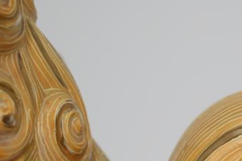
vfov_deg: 4.0
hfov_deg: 6.0
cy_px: 199
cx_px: 239
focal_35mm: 342
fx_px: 2299
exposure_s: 1/125
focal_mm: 105
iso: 1000
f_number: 4
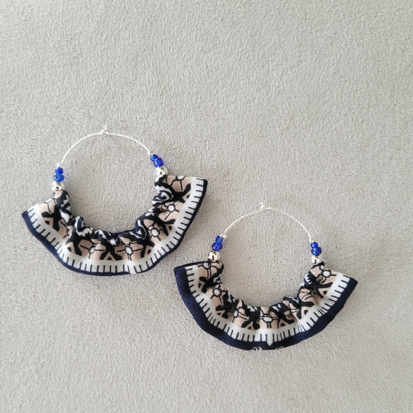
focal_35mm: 32
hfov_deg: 51.1
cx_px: 204
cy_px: 247
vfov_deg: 50.8
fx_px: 432
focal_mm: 5.4
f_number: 1.8
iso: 800
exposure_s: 1/25
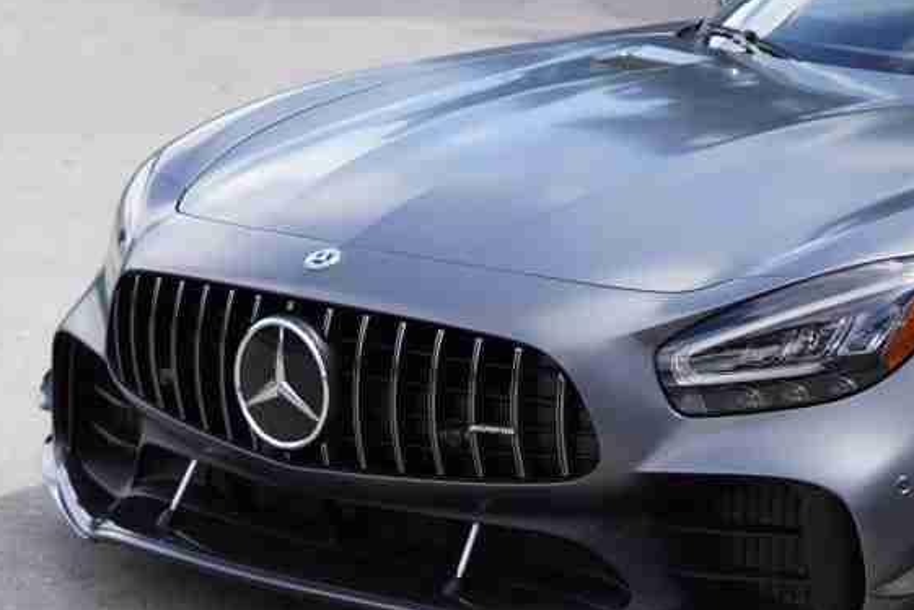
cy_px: 271
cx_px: 997
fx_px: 3300
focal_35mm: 130
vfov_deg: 10.5
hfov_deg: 15.4
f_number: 2
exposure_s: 1/2000
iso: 100
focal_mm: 30
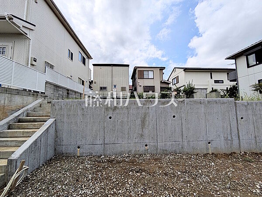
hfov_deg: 102.1
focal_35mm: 14
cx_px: 131
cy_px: 98
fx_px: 106
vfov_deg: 85.7
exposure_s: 1/4367
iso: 51
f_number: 2.2
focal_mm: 1.83
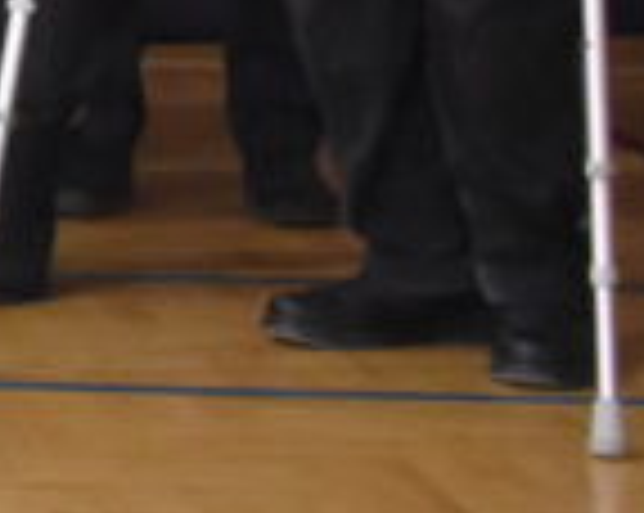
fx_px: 4423
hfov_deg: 7.3
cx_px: -1383
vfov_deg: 6.3
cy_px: -812
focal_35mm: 232
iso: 3200
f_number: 3.8
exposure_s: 1/125
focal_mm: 23
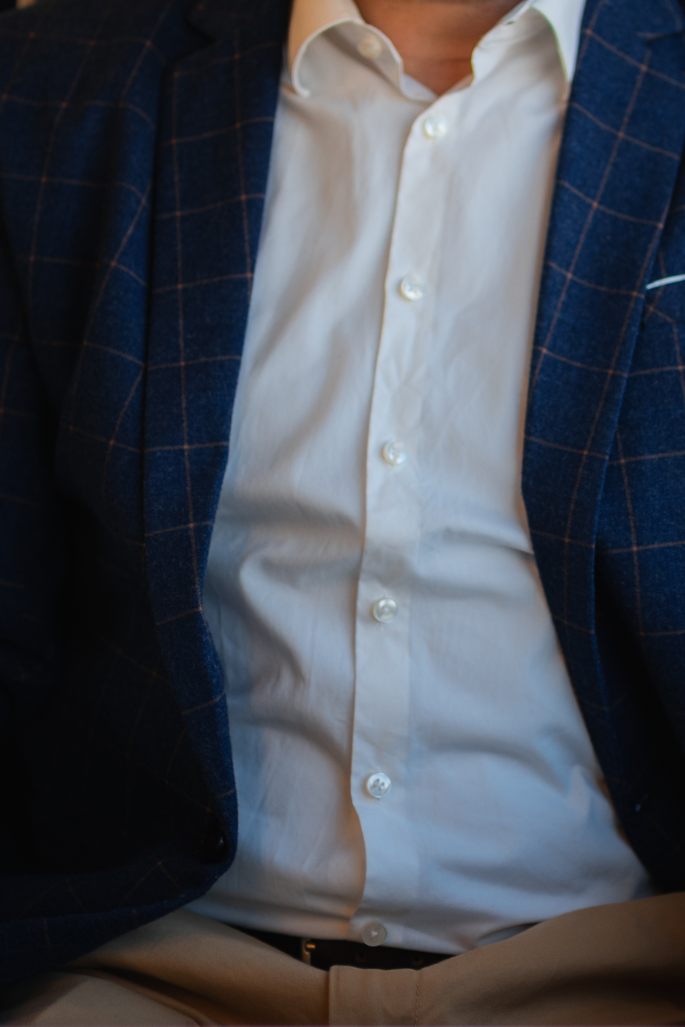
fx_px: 2454
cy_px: 273
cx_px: 467
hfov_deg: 15.9
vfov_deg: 23.4
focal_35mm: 86
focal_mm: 35
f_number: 1.4
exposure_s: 1/200
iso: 200
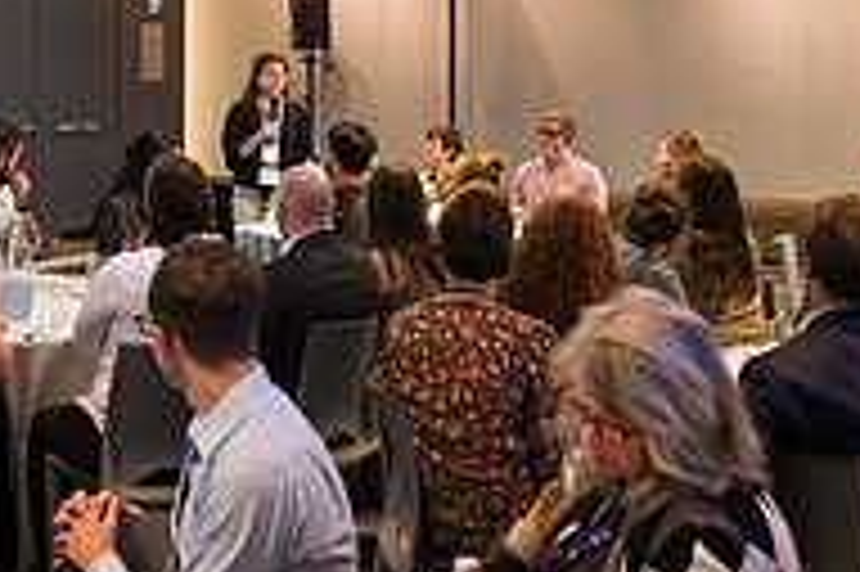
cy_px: 99
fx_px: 1790
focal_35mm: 75
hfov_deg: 26.6
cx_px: 207
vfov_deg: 18.0
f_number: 3.2
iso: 1600
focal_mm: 24
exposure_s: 1/200
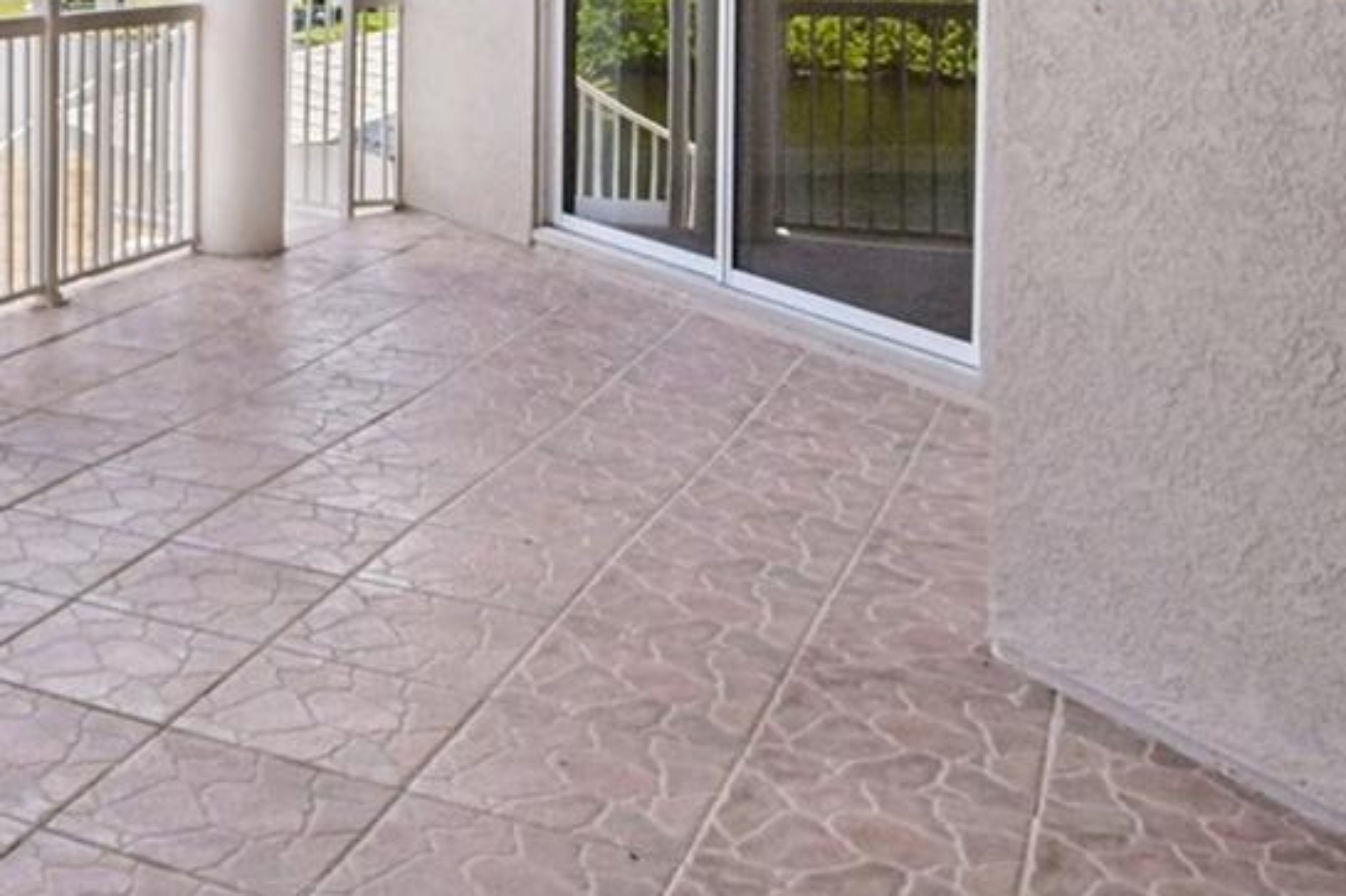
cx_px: -138
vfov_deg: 26.4
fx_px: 1757
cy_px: -94
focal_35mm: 47
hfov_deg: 35.7
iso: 400
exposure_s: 1/800
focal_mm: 16
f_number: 8
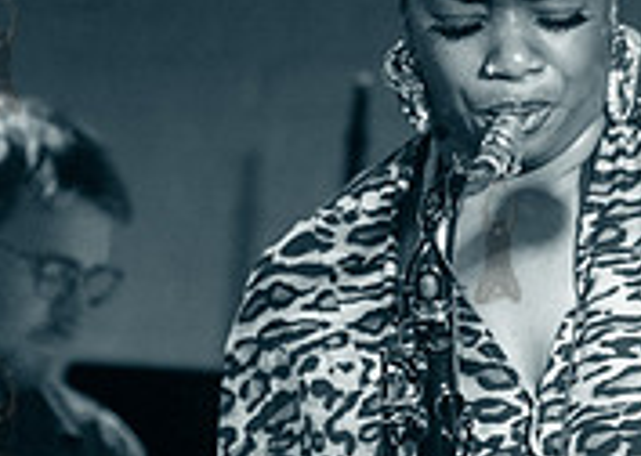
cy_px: 235
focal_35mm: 274
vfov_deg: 5.2
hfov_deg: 7.4
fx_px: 4982
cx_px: 424
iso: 8000
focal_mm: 80
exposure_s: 1/320
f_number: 2.8
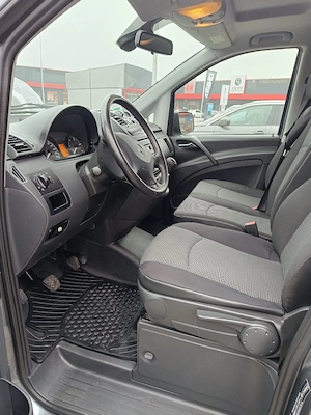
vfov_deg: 71.6
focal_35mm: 24
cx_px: 156
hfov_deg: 56.8
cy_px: 208
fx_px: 287
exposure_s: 1/101
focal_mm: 5.59
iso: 241
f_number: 1.88
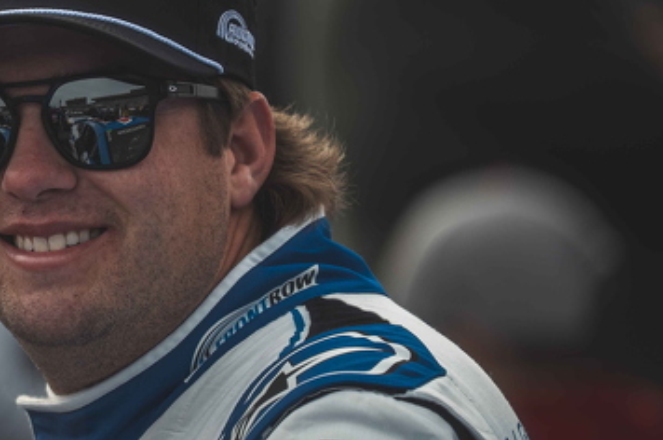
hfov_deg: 4.6
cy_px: 252
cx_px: -22
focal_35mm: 445
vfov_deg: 3.1
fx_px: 8181
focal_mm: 200
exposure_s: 1/800
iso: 100
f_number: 2.8
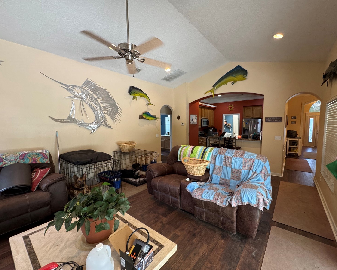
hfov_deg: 96.7
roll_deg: -0.7
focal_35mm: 15
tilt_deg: -2.5
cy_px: 137
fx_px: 150
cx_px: 179
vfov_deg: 84.0
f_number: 2.2
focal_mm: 2.22
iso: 250
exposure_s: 1/60
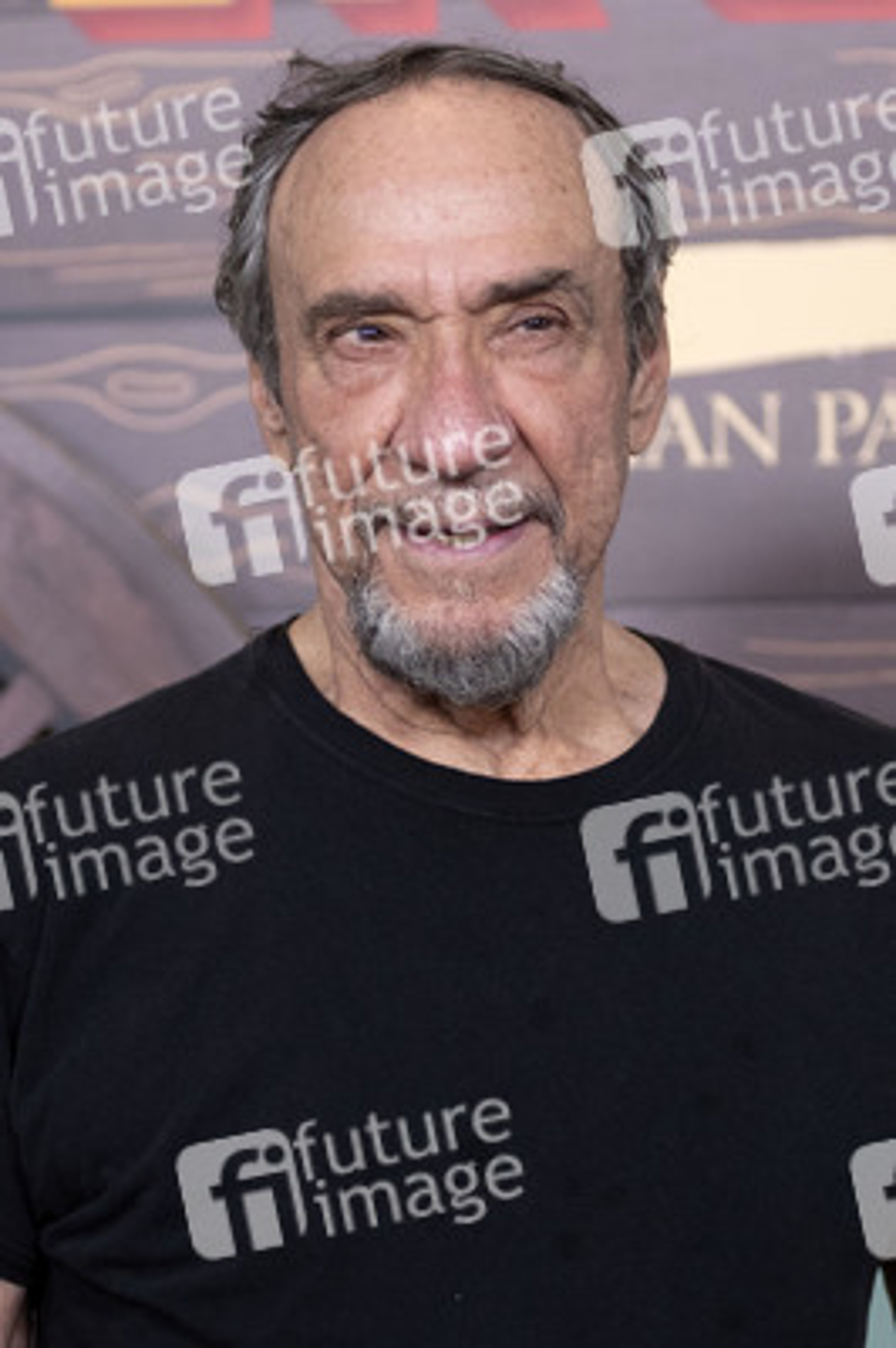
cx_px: 448
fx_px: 2992
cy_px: 674
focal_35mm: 80
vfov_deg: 25.4
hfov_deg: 17.0
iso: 1600
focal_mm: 80
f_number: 2.8
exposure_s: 1/640
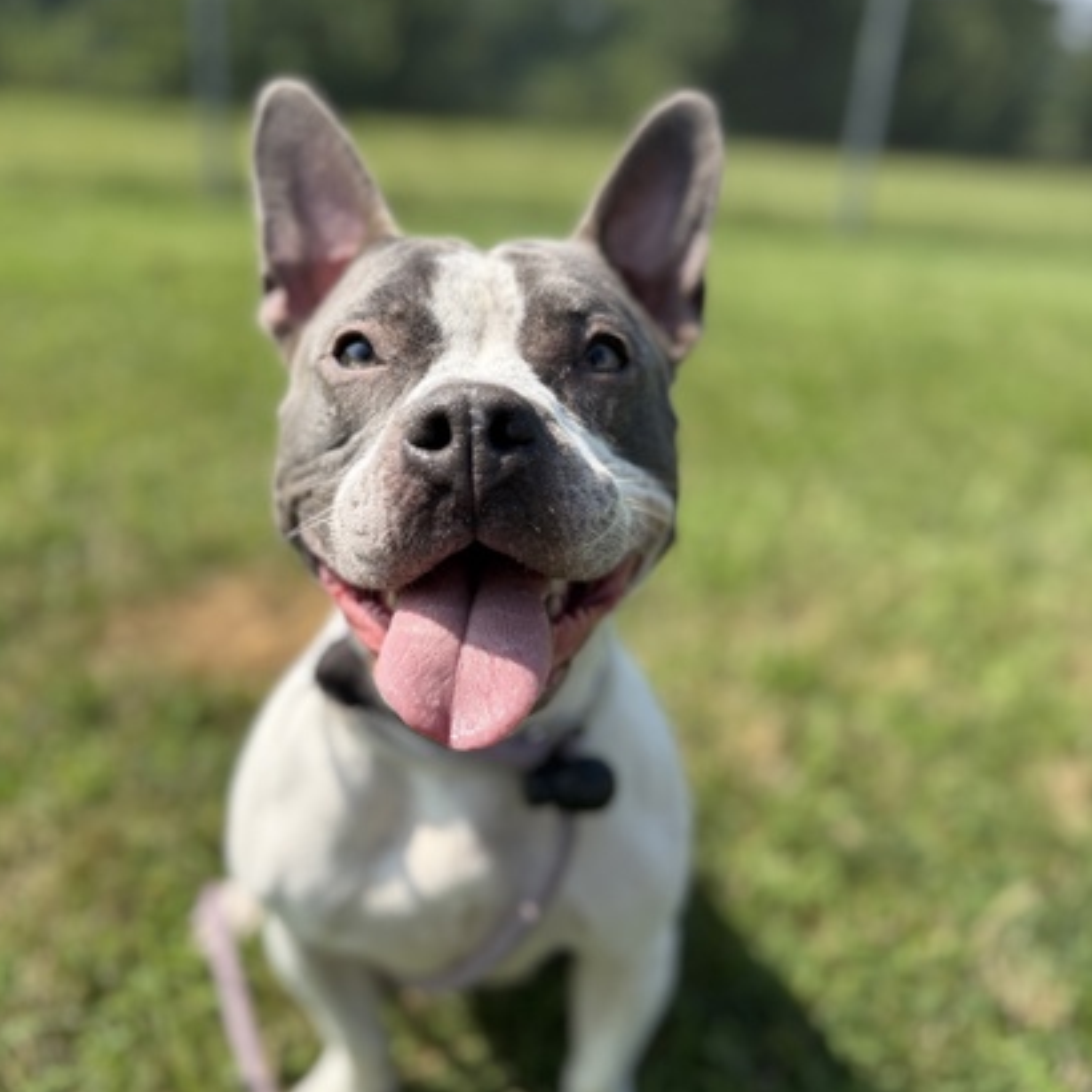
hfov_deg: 55.6
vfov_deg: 55.6
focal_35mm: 29
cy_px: 575
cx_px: 543
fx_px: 1035
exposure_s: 1/4167
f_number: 1.78
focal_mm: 6.76
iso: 100
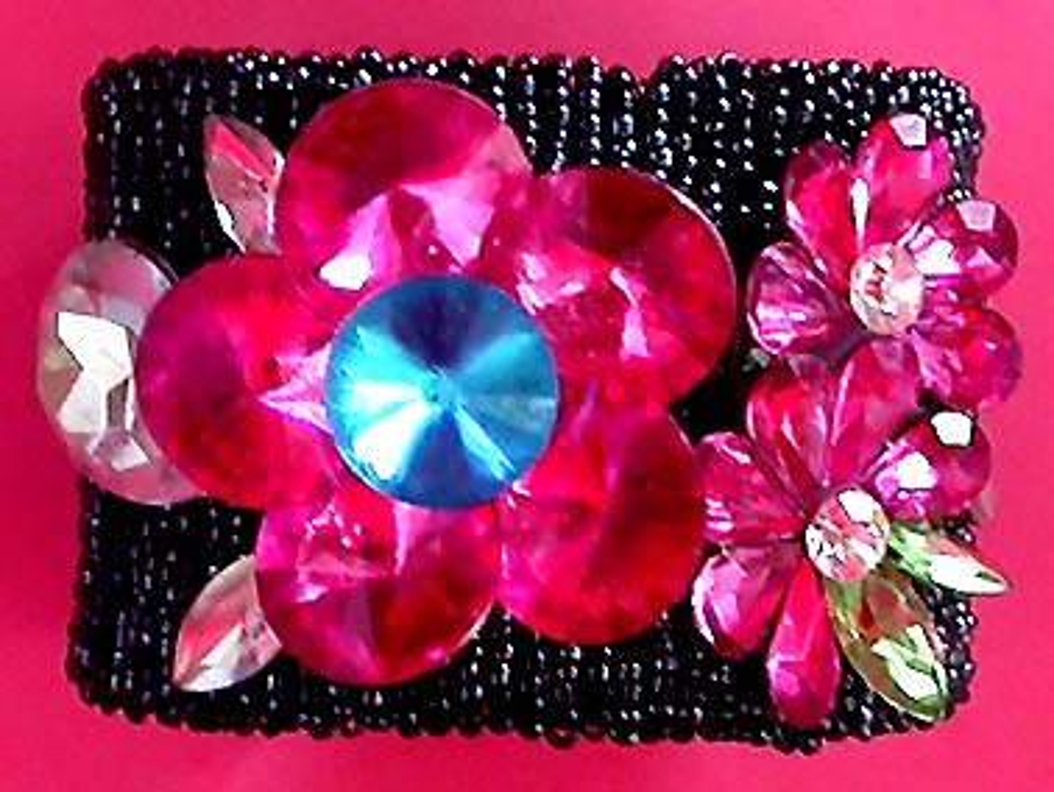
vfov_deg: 37.8
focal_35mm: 38
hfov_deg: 48.9
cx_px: 527
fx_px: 1158
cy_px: 396
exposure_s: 1/7.1
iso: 100
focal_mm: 7.85
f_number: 2.6
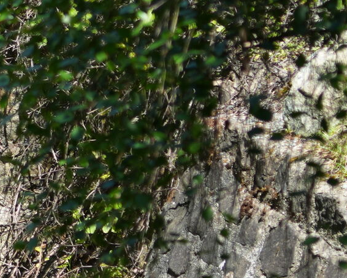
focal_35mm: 358
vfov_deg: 4.3
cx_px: -225
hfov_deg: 5.3
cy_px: 148
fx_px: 3677
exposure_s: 1/250
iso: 125
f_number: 4.5
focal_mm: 50
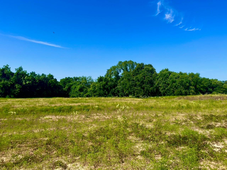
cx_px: 114
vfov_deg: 53.1
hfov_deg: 67.3
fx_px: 170
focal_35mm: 26
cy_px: 85
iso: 50
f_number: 1.6
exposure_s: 1/3623
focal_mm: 5.1
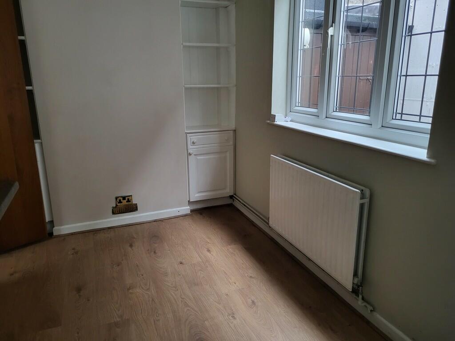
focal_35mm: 26
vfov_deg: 53.1
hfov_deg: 67.3
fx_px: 342
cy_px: 170
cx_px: 228
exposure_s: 1/50
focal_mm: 5.4
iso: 640
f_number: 1.8
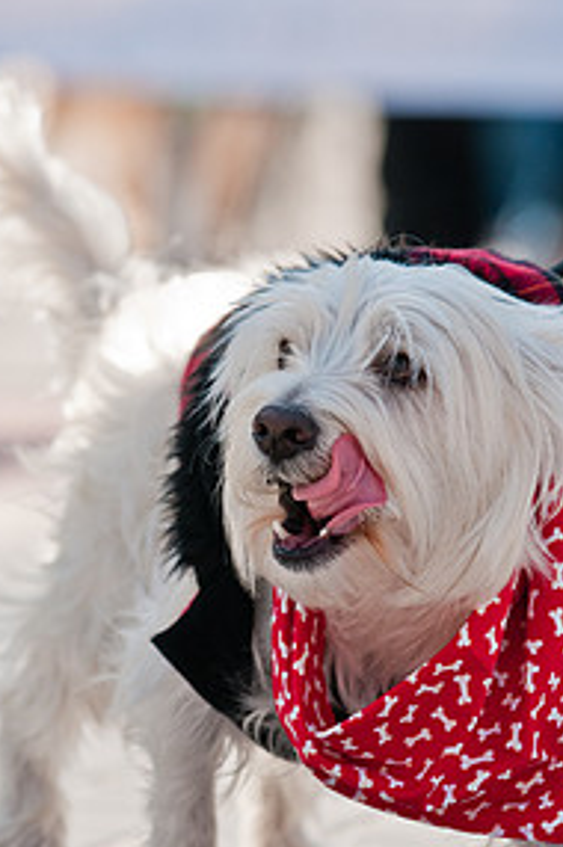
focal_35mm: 389
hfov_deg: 3.5
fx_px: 9142
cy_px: 447
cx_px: 161
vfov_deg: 5.3
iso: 200
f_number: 4
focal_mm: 165
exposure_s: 1/1000
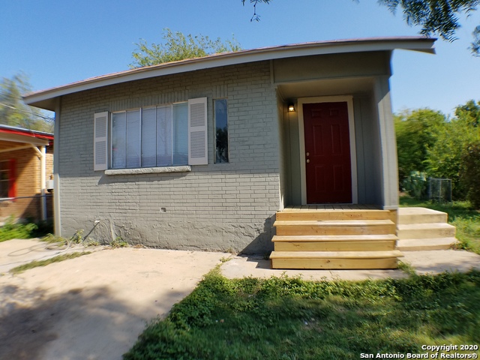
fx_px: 361
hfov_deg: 67.3
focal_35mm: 26
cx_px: 240
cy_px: 180
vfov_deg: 53.1
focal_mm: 4.2
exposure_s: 1/1928
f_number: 1.7
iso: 50
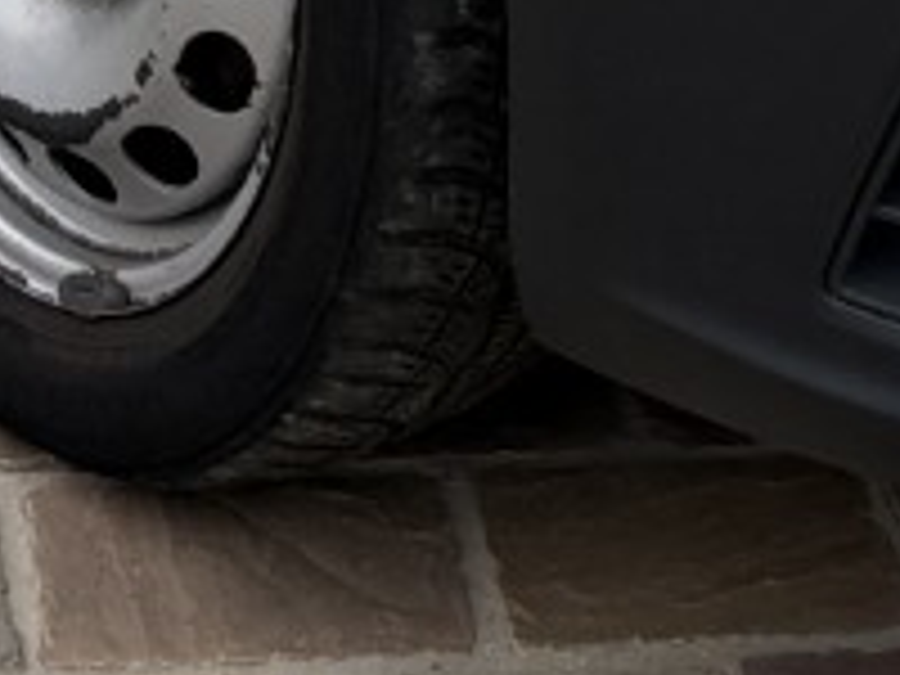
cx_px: 558
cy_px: -1372
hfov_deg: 10.6
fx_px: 4862
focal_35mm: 187
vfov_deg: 7.1
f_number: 1.6
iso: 50
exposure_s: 1/1032
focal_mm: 5.96
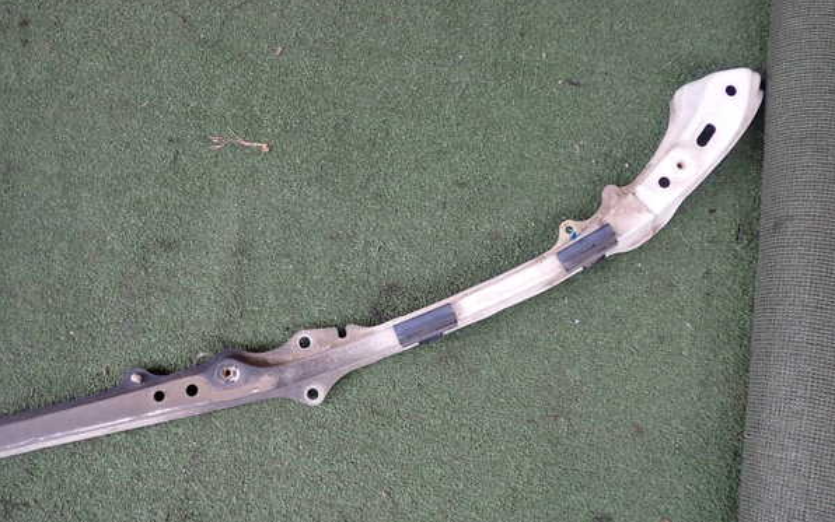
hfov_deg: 59.6
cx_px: 419
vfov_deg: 39.5
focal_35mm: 32
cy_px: 276
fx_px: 728
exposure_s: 1/125
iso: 160
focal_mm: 5.4
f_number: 2.3
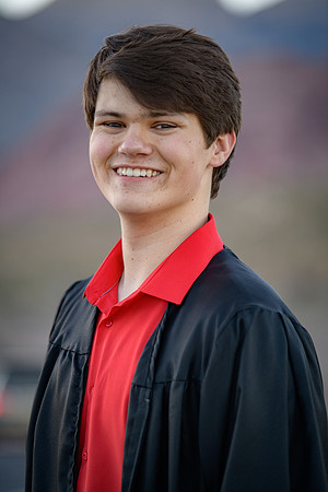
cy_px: 246
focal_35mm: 145
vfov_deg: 14.2
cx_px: 164
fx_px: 1982
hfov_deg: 9.5
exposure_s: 1/640
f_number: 2.8
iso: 250
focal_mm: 145
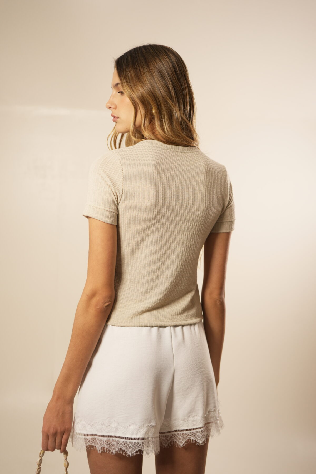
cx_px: 158
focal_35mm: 50
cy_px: 237
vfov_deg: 39.6
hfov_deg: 27.0
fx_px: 658
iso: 640
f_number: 2.8
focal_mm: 50
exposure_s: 1/125
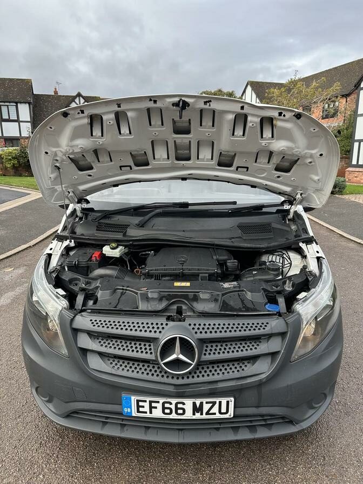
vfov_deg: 71.6
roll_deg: +0.1
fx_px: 336
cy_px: 242
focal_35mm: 24
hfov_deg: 56.8
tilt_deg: -13.6
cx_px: 182
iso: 80
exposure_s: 1/496
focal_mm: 6.86
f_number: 1.78
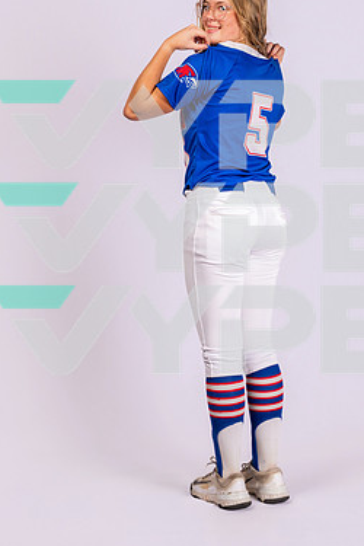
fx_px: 1001
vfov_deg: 30.5
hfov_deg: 20.6
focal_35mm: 66
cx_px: 205
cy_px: 229
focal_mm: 55
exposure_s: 1/250
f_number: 11
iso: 320
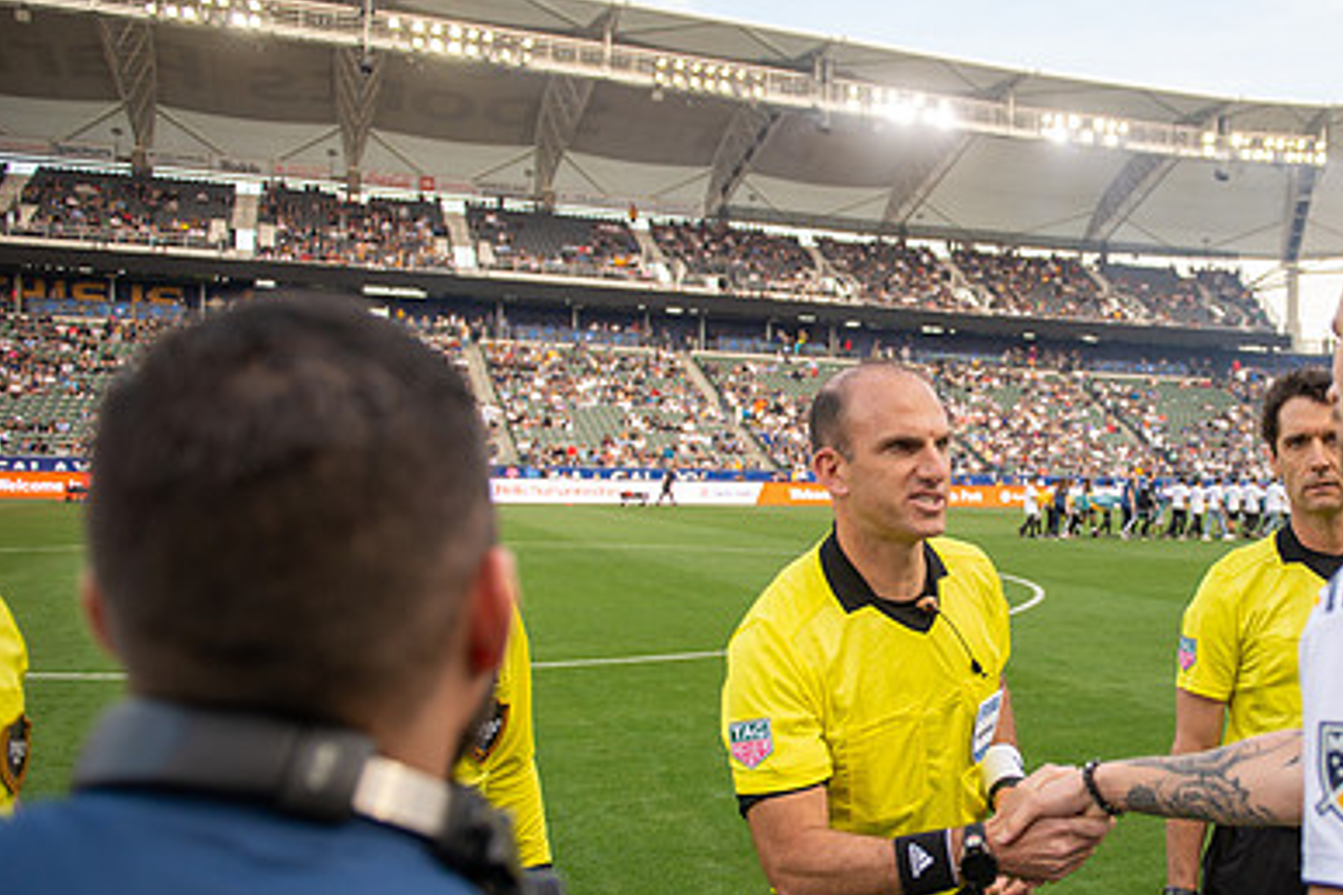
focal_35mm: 36
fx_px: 1343
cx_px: 996
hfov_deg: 51.1
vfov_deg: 36.8
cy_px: 501
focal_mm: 24
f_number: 2.8
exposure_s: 1/800
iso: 400
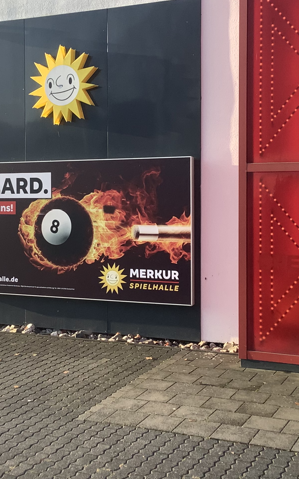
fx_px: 730
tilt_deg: +0.8
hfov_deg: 23.1
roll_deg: +1.1
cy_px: 202
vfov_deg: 36.2
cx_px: 131
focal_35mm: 56
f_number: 2.4
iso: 25
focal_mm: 3.3
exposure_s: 1/362
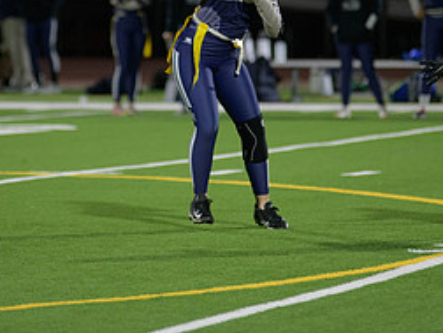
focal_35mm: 387
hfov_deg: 5.1
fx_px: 4953
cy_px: 13
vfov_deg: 3.8
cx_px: 202
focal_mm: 175
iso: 2200
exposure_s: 1/640
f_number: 2.8
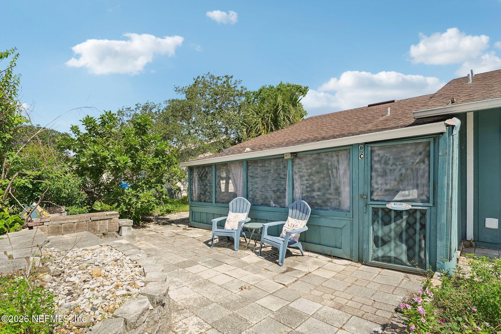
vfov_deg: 69.8
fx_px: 239
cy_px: 167
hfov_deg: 92.6
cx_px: 250
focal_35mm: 17
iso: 400
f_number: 8
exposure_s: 1/400
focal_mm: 17.2
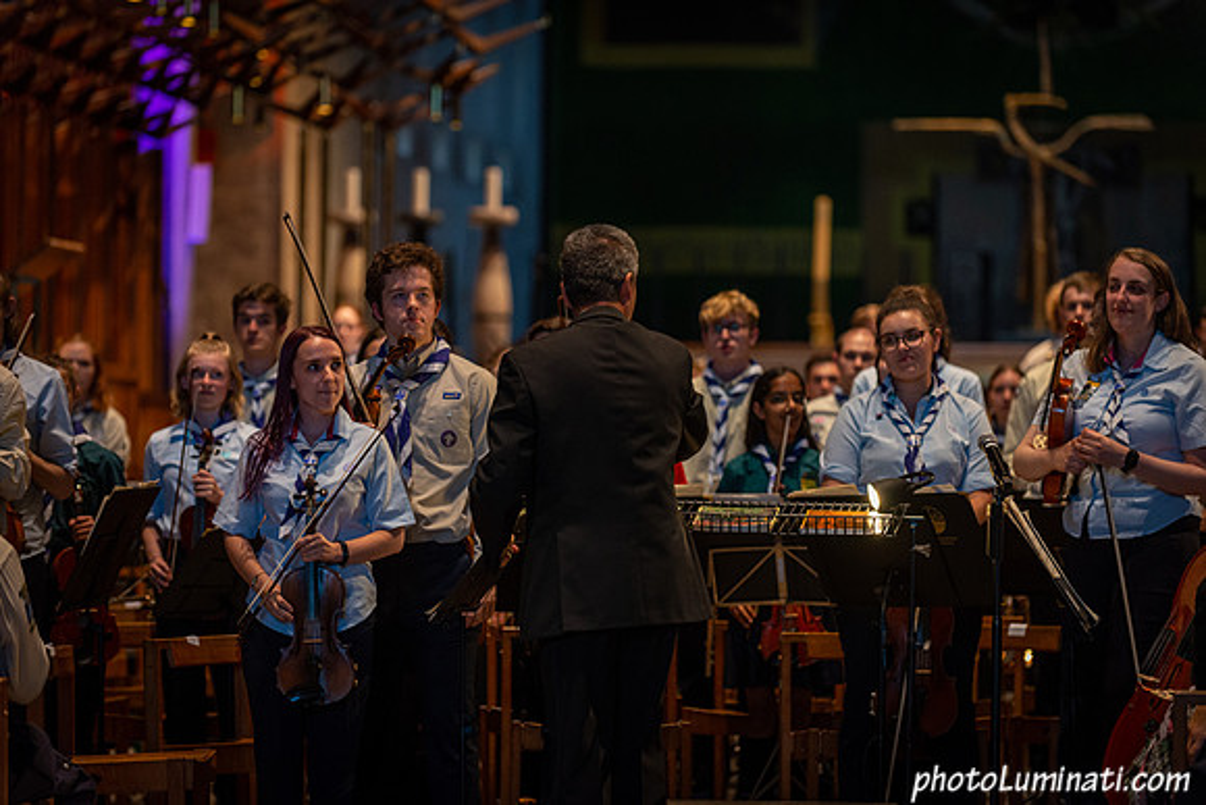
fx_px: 5026
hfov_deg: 13.7
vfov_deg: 9.2
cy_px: 402
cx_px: 603
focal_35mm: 150
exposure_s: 1/125
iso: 2000
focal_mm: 150
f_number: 2.8
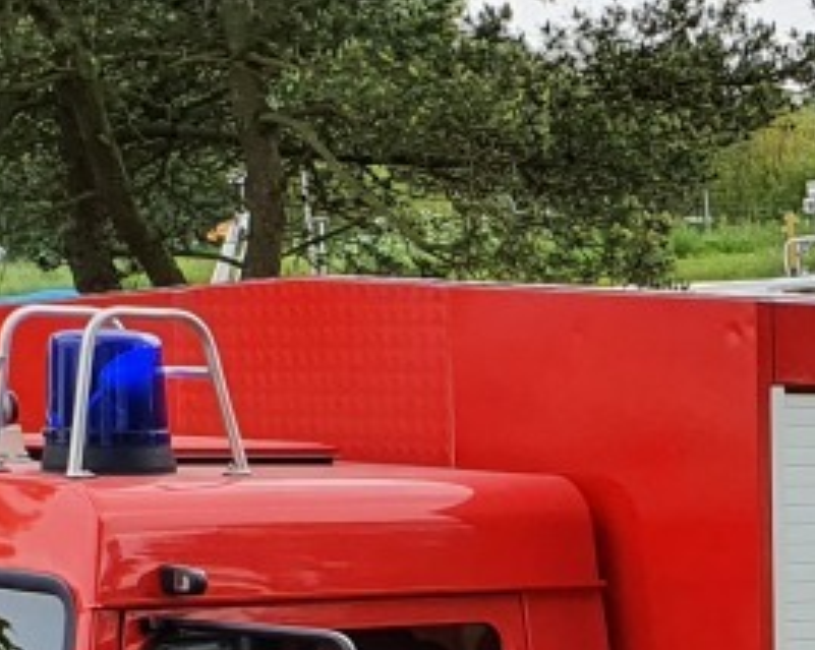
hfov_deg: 13.5
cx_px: 1096
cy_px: 1080
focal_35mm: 137
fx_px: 3301
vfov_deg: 10.7
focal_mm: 4.32
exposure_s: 1/926
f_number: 2.4
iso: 50
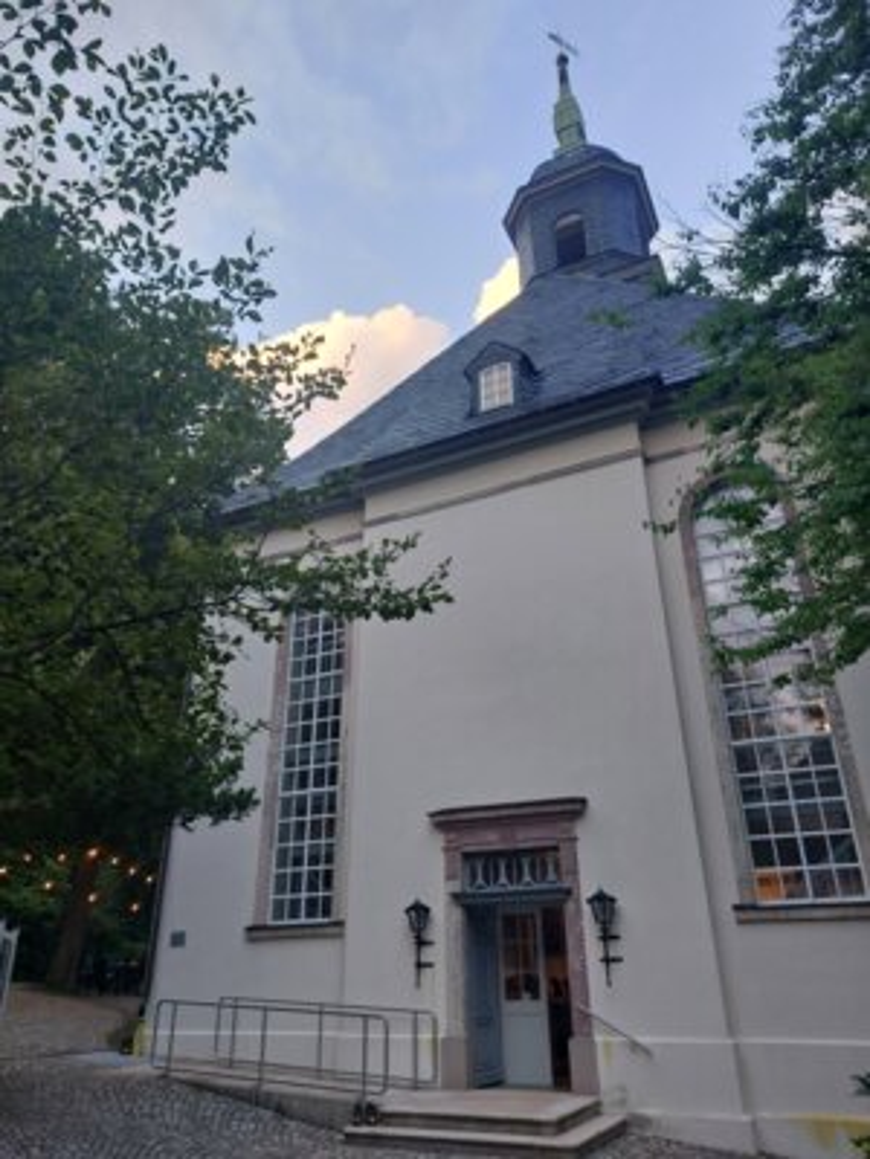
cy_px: 580
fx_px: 838
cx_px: 435
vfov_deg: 69.4
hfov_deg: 54.9
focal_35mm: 25
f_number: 1.8
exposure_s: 1/50
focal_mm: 5.23
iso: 64
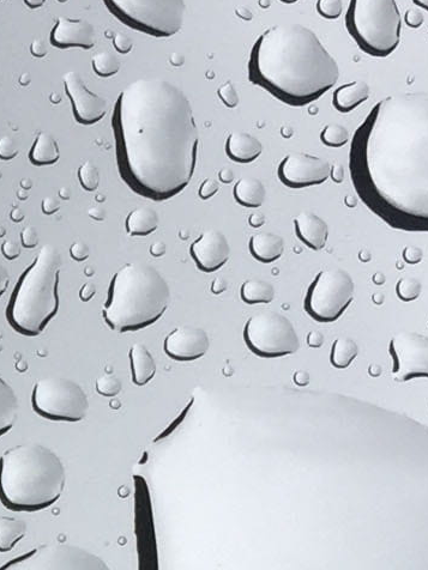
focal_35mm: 199
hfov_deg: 7.1
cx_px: -573
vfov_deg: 9.5
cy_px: 953
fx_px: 3281
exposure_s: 1/153
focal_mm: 4.15
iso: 32
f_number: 2.2
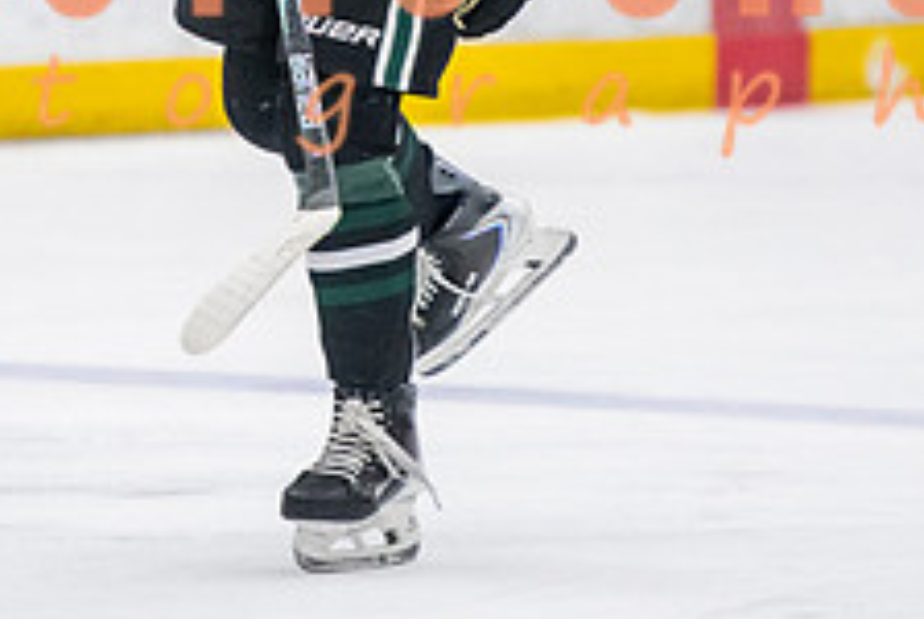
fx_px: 17682
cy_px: -85
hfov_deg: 3.0
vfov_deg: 2.0
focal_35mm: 688
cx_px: 150
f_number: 3.2
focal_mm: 185
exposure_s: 1/640
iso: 3200
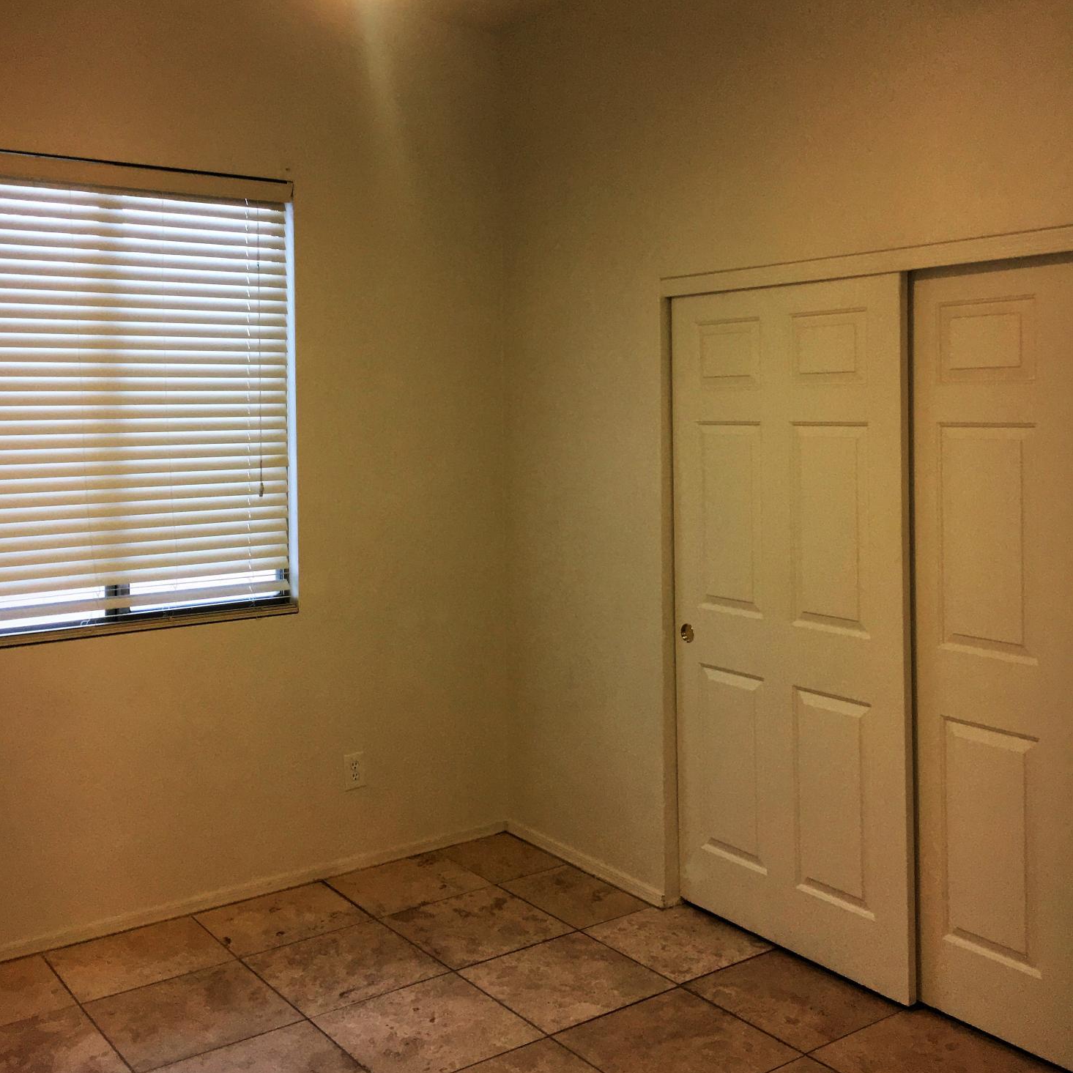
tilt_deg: -0.5
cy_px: 426
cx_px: 524
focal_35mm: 35
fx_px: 1227
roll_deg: +0.1
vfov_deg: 46.9
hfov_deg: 47.2
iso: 100
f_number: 2.2
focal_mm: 4.15
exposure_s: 1/30
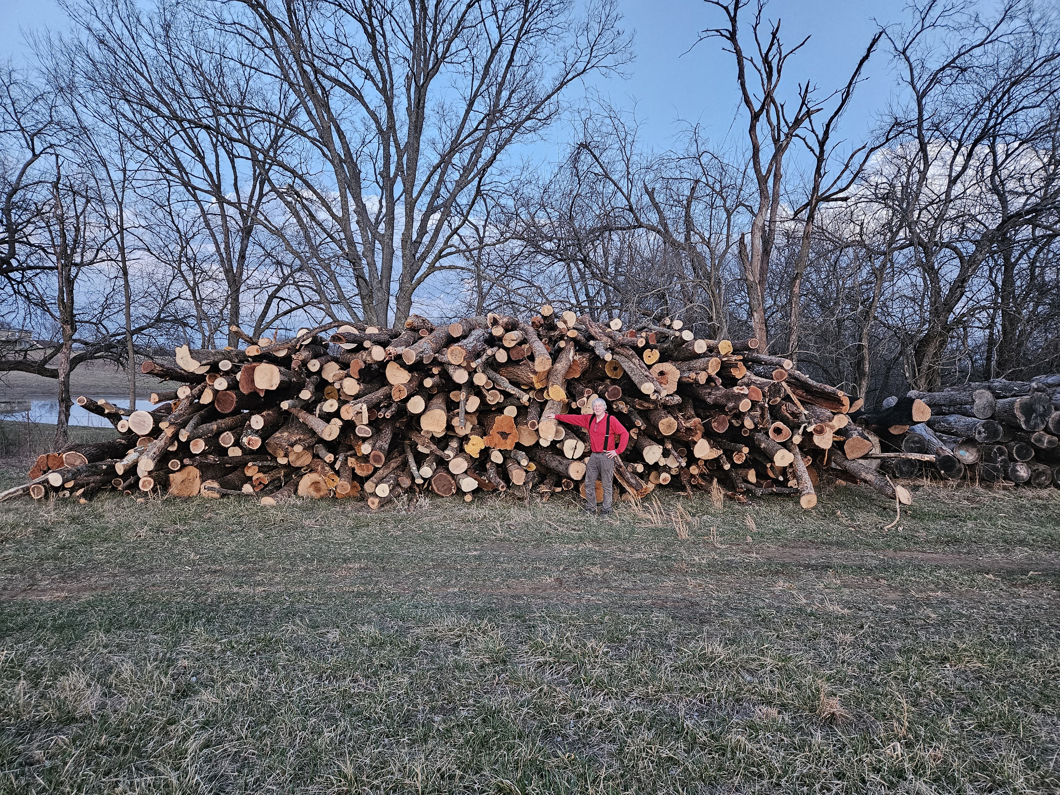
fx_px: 704
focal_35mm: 23
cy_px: 398
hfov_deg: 73.9
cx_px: 530
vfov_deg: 58.9
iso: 500
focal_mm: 5.4
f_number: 1.8
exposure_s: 1/40
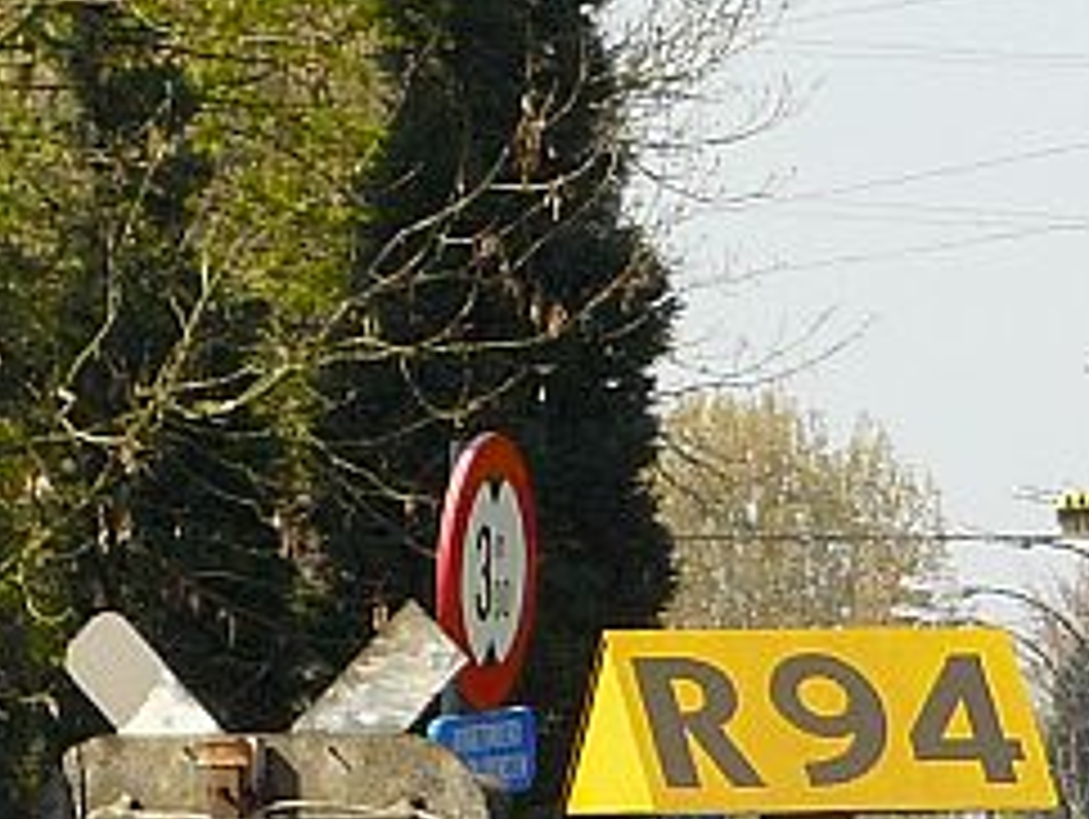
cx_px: -1004
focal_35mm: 813
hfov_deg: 2.4
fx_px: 25602
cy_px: 351
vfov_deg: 1.8
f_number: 5.6
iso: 100
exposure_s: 1/250
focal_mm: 27.4
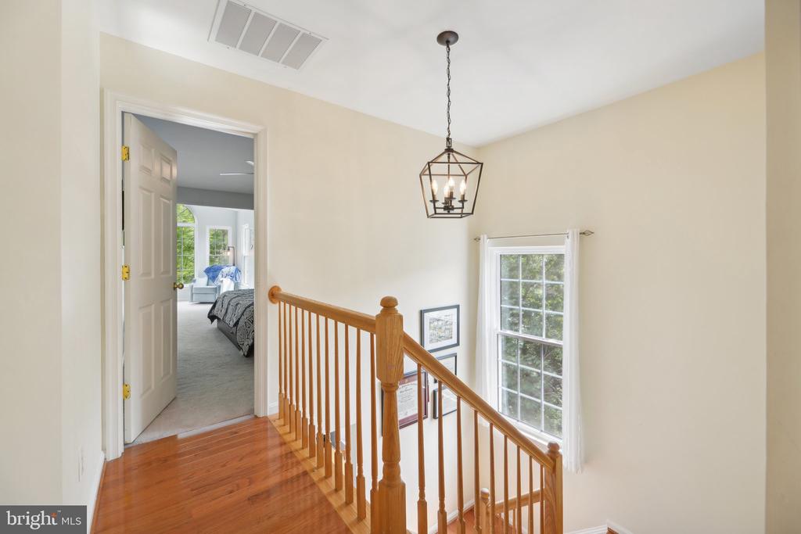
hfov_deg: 104.2
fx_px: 312
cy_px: 267
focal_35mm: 14
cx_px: 400
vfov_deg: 81.2
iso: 200
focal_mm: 14
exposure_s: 1/20
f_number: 7.1
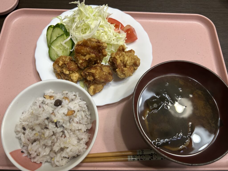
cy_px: 86
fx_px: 171
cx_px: 114
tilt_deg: -68.1
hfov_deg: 67.3
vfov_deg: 53.1
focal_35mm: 26
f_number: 1.5
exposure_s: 1/121
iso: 125
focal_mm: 5.7
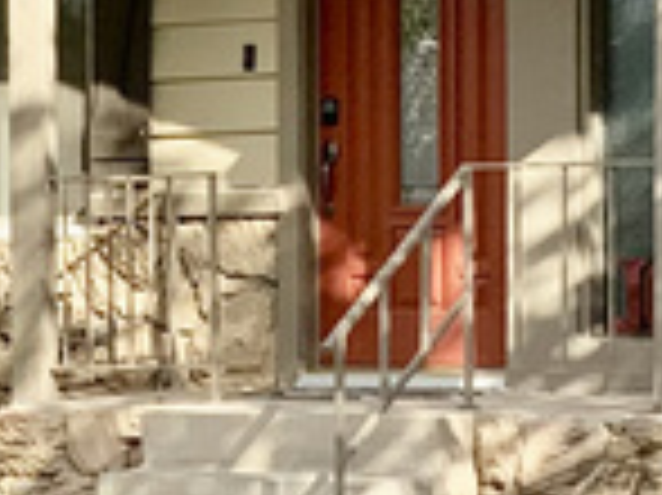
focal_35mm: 202
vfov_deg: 7.3
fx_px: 3860
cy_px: 387
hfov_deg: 9.8
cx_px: 149
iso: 16
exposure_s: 1/1015
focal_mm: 3
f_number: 1.8
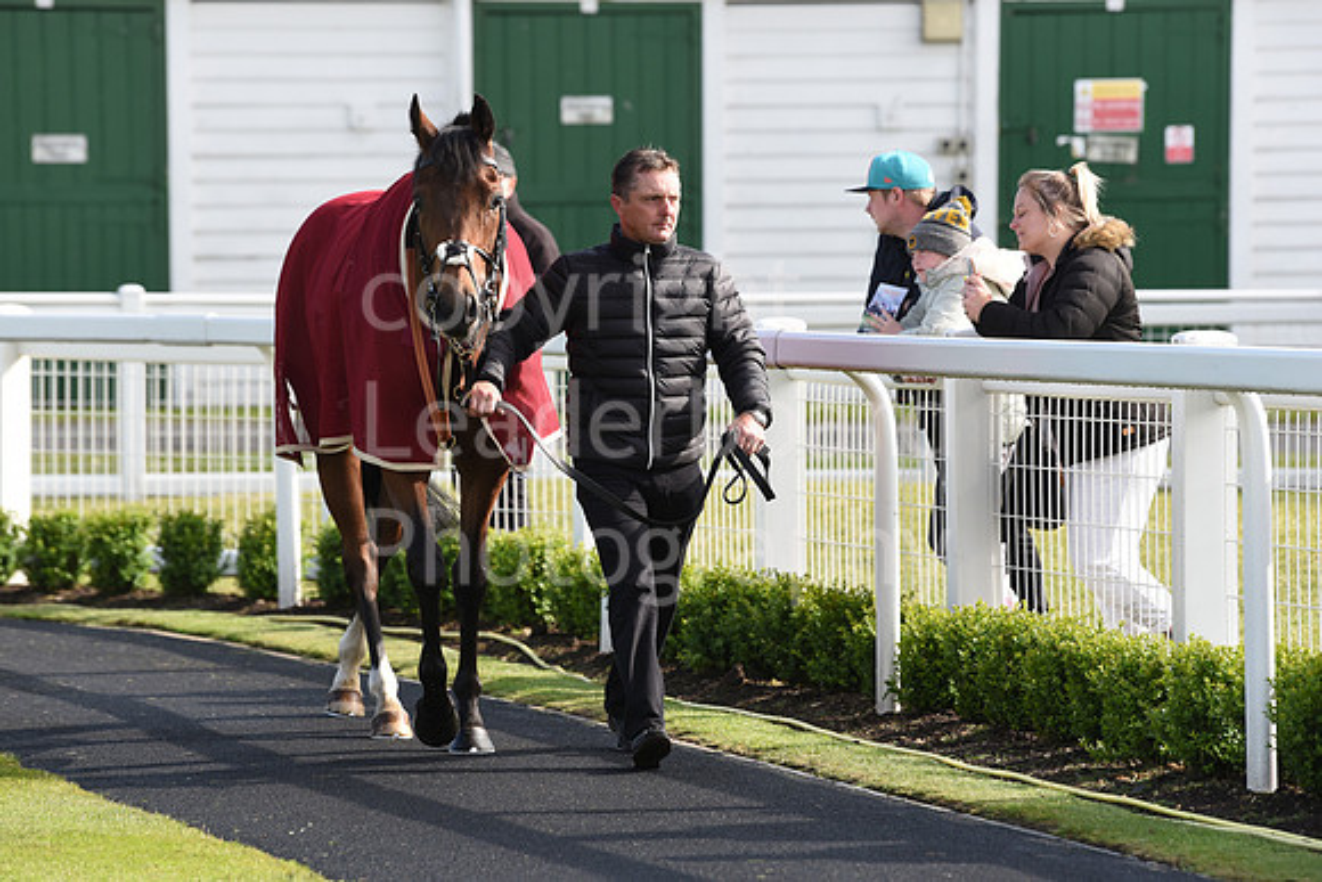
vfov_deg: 6.9
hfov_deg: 10.3
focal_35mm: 200
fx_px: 7346
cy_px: 441
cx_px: 661
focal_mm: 200
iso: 800
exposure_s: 1/2500
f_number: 5
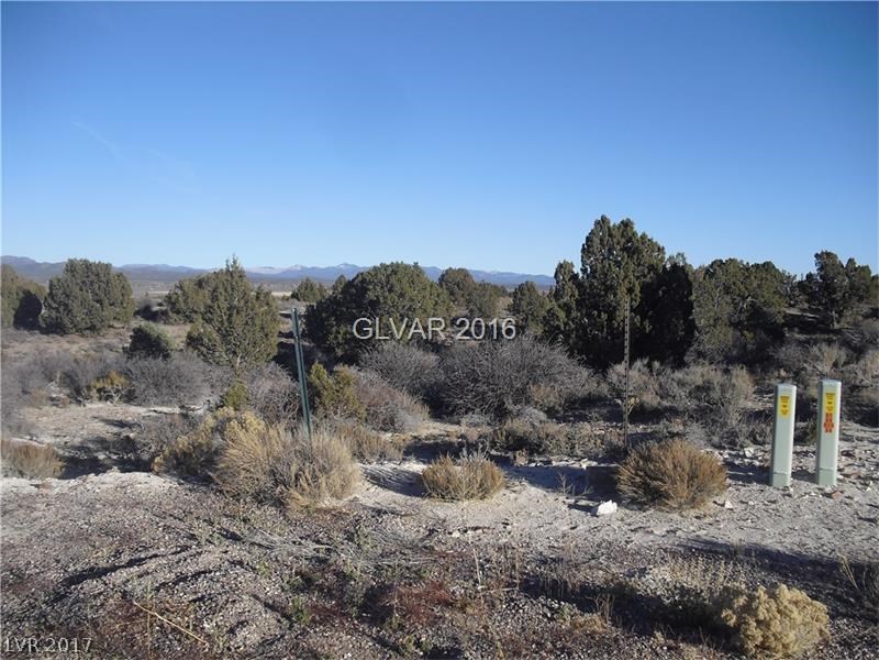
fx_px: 914
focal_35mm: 36
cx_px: 440
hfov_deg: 51.4
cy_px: 330
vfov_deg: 39.7
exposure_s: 1/125
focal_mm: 6.3
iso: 64
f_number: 7.8
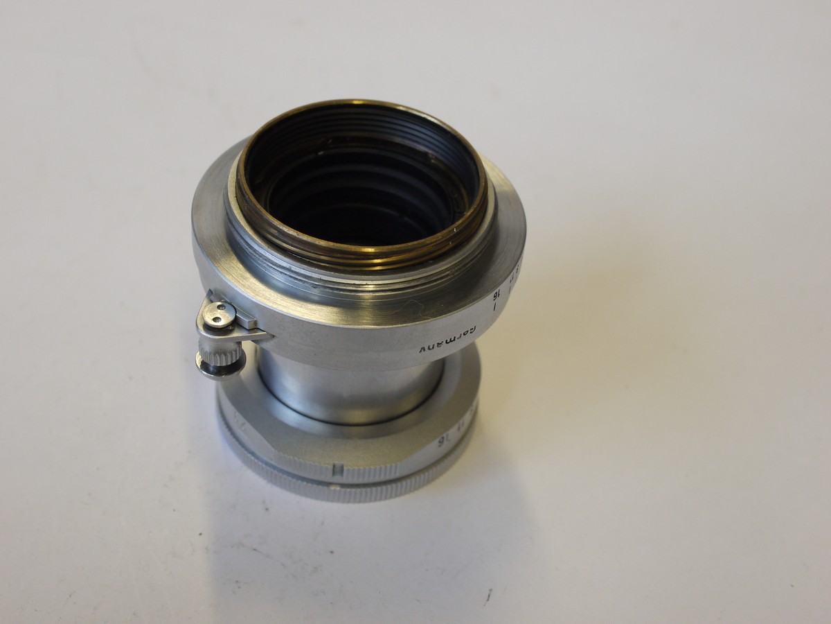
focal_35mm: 60
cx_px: 416
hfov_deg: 32.2
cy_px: 312
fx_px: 1440
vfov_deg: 24.4
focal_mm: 30
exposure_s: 1/50
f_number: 8
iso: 400
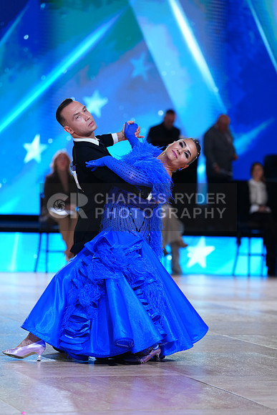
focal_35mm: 125
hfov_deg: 11.0
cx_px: 138
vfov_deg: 16.4
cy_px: 208
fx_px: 1442
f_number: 2.8
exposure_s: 1/500
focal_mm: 125
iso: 800
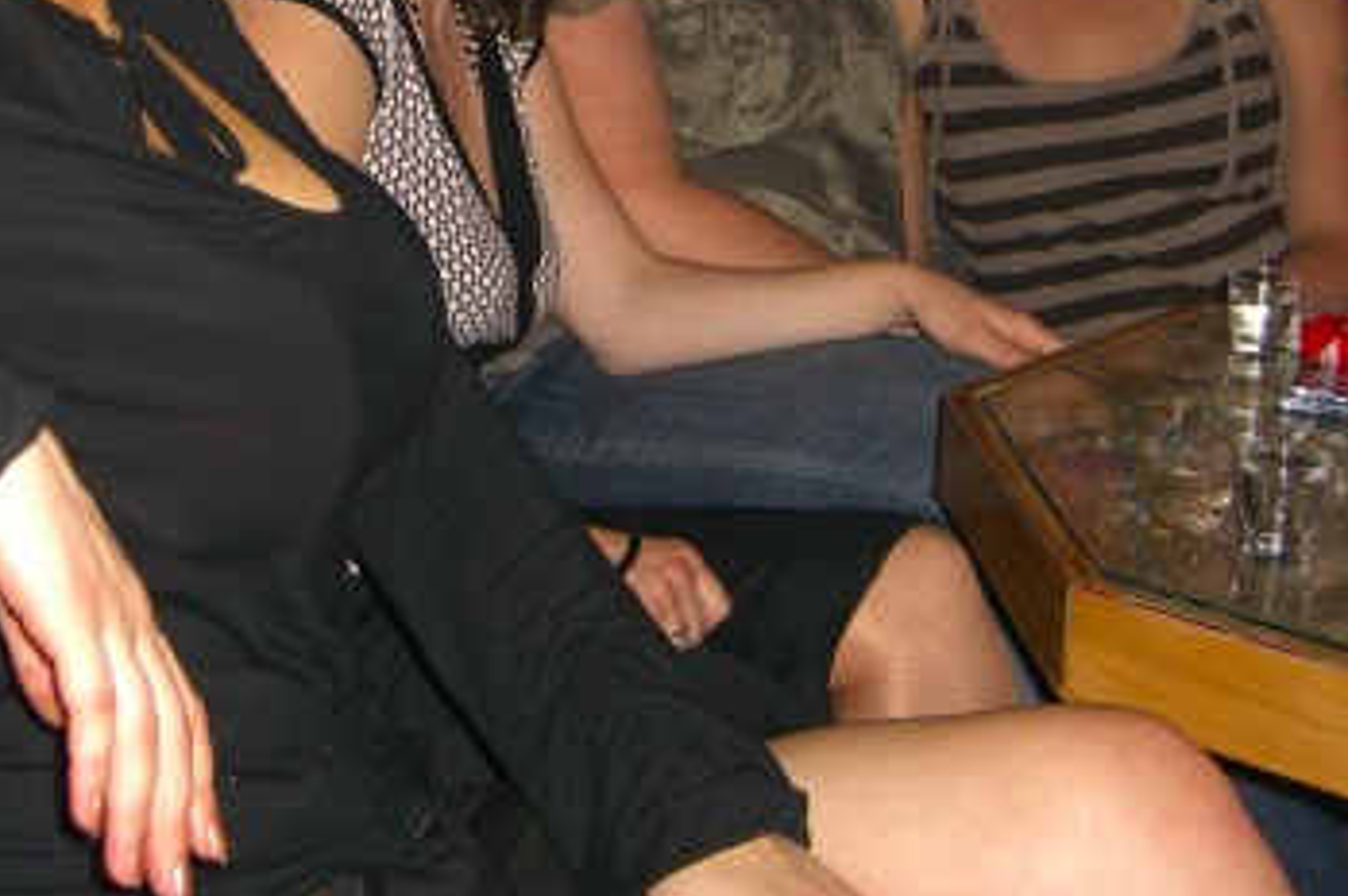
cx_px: 502
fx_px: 2544
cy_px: 70
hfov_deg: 29.6
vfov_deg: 19.6
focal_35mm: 68
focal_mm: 7.9
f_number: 2.8
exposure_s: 1/60
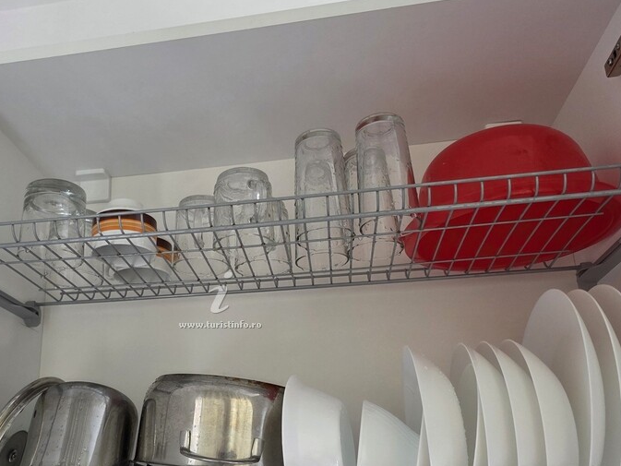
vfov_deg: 40.4
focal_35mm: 35
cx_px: 214
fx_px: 628
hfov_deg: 51.8
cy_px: 293
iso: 200
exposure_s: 1/100
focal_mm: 6.3
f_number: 1.7
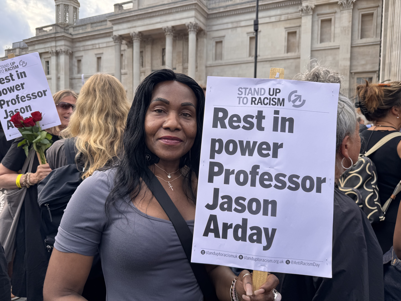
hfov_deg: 71.6
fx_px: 278
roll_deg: +0.4
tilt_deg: -4.5
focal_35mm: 24
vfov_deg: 56.8
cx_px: 200
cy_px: 150
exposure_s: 1/730
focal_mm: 6.76
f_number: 1.78
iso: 80
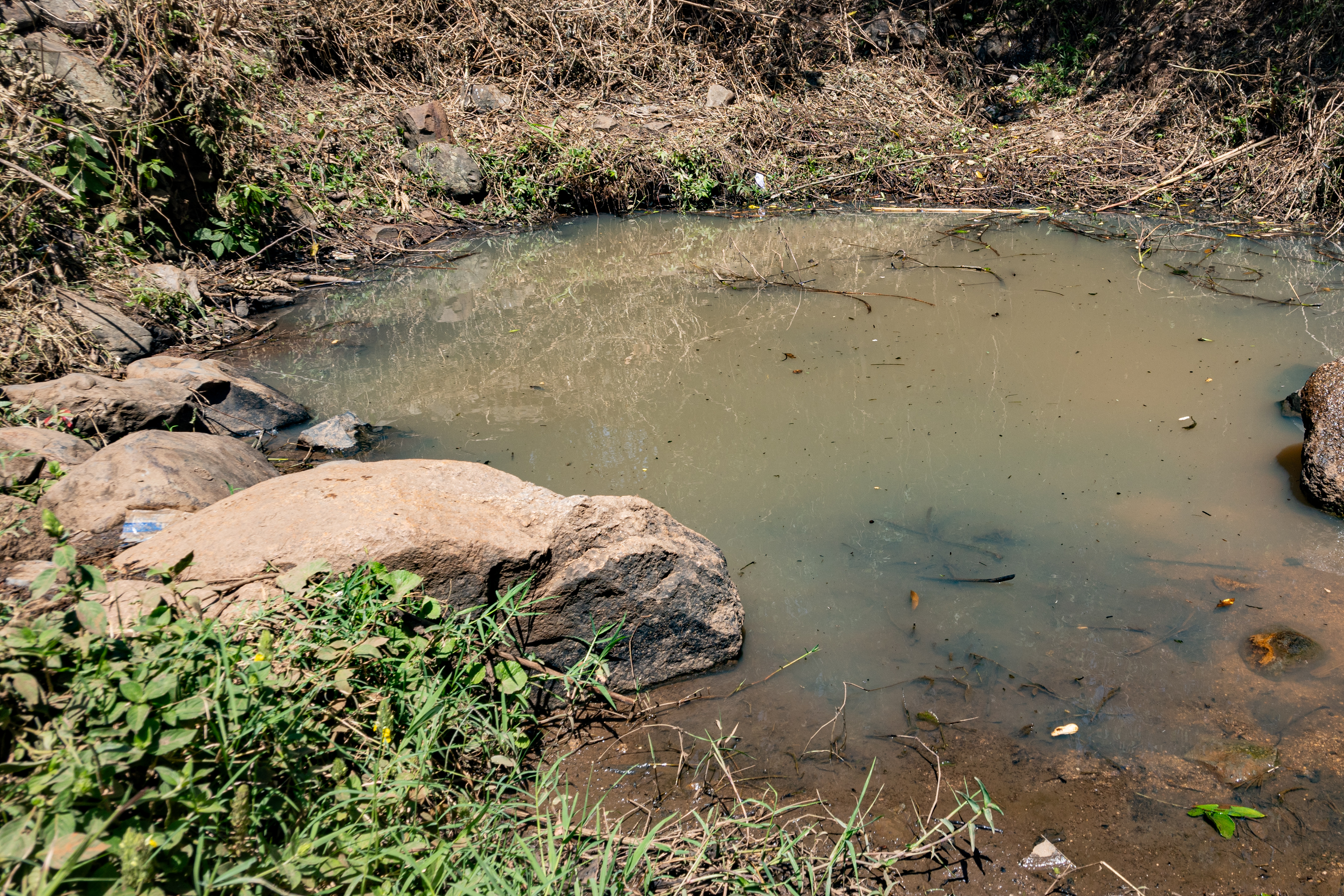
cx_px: 853
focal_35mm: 31
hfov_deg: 59.4
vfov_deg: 42.2
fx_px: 1157
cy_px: 392
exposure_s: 1/125
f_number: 9
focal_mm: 16
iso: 100
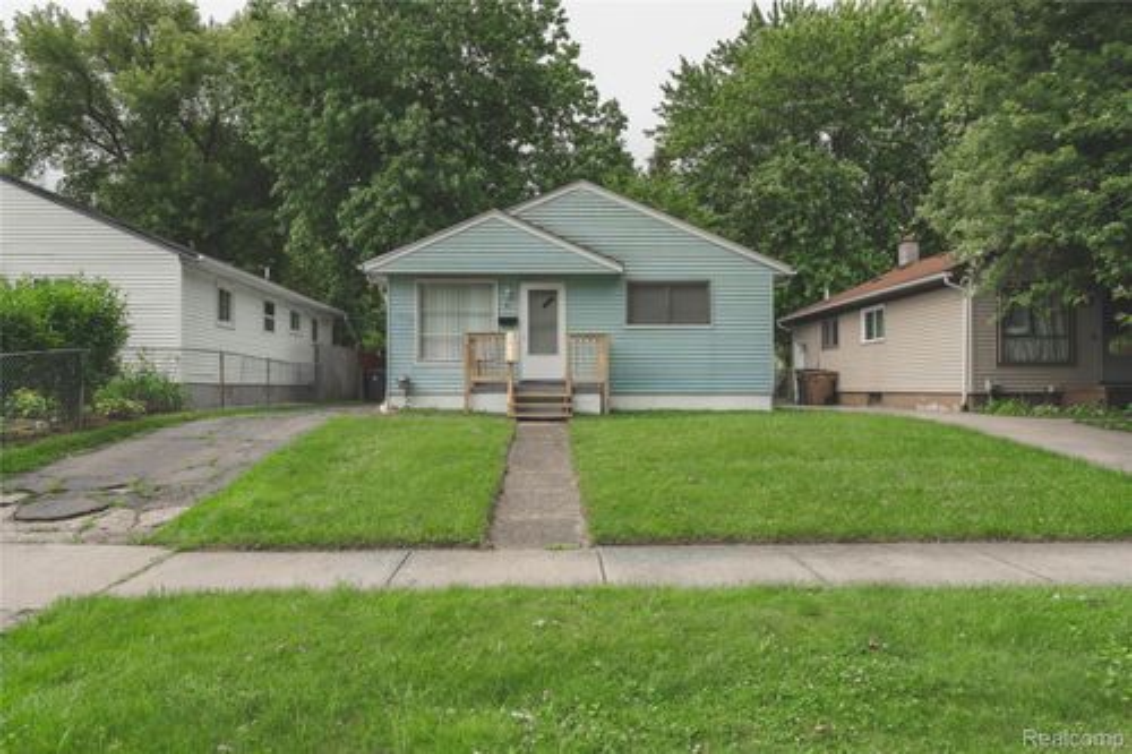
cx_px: 566
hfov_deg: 73.8
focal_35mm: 24
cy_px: 377
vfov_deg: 53.1
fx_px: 754
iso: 400
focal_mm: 24
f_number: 8
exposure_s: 1/1000
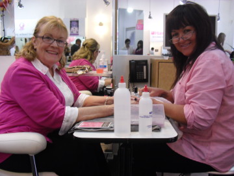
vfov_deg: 39.7
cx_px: 117
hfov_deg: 51.4
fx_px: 243
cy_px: 88
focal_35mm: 36
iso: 200
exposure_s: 1/30
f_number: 3.1
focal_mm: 6.3
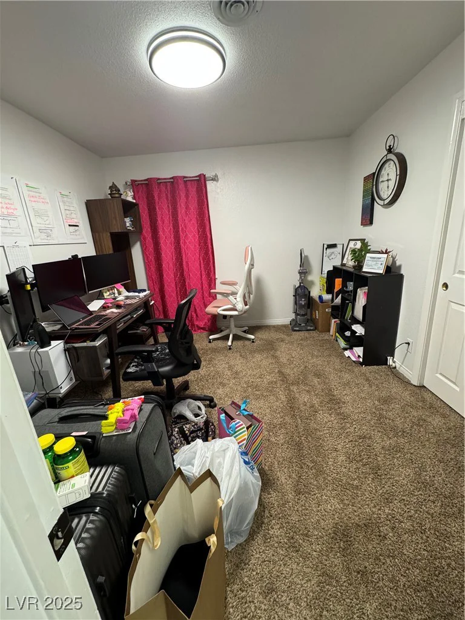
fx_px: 251
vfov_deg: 102.1
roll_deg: +4.9
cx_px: 232
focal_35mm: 14
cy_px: 310
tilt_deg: -16.6
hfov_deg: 85.7
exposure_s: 1/60
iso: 250
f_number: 2.2
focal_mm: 2.22
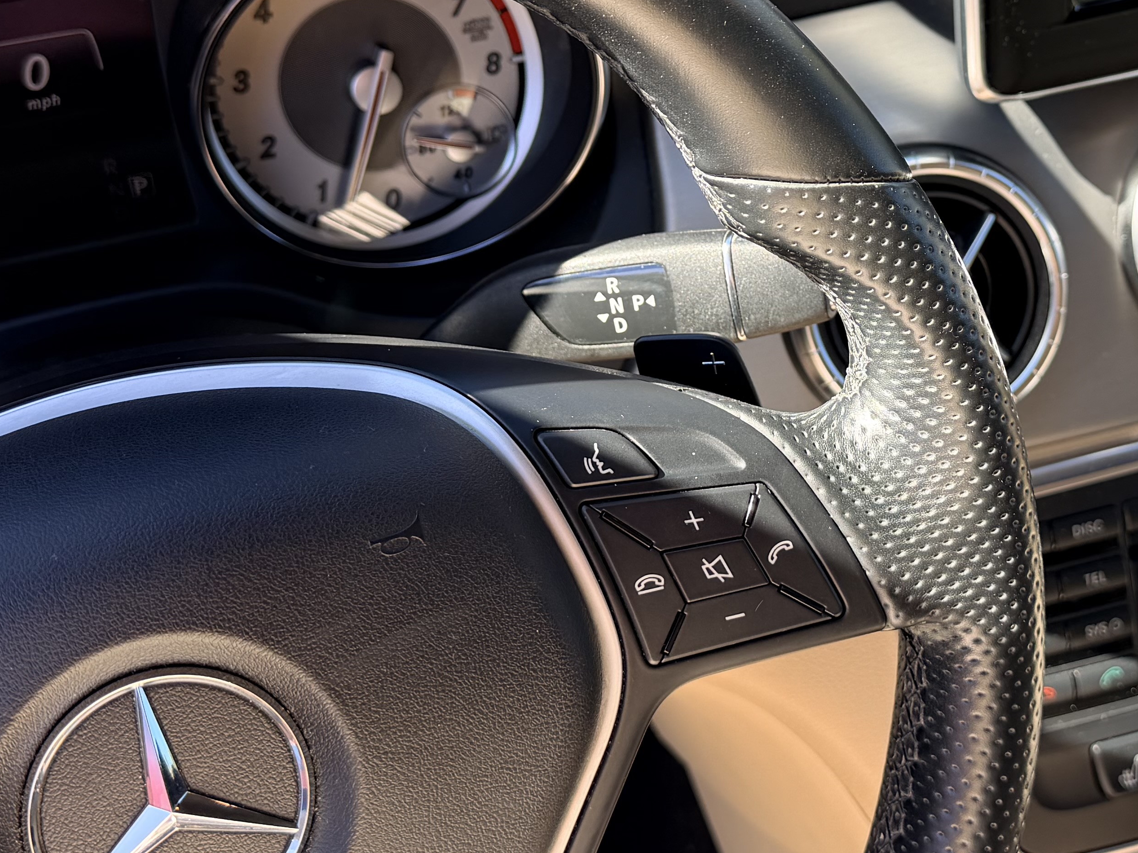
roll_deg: +2.9
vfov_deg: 26.3
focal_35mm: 55
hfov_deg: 34.6
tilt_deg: -30.8
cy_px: 246
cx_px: 757
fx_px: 1808
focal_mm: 6.76
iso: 80
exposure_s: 1/327
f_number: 1.78
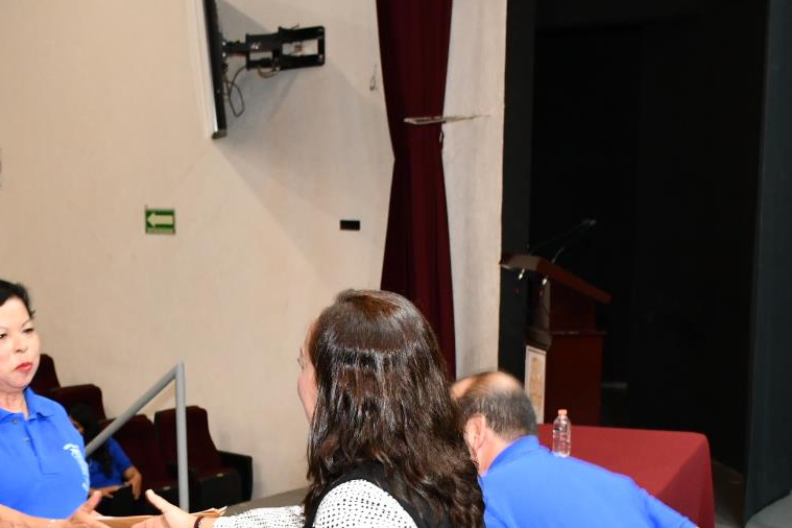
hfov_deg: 31.0
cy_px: 519
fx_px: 1408
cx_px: 223
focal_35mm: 64
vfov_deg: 20.6
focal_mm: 20
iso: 1400
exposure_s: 1/60
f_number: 4
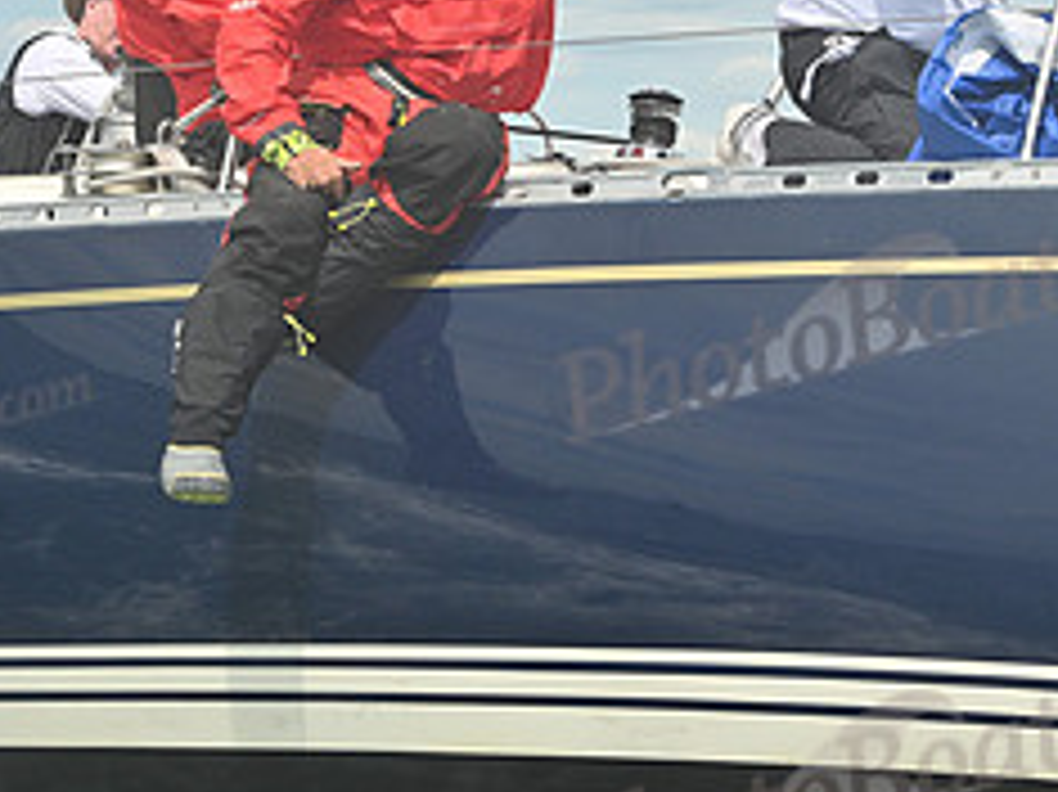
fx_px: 5071
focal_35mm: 166
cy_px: 155
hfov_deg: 11.9
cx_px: 329
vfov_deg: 8.9
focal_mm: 70
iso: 320
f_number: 9
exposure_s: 1/1250
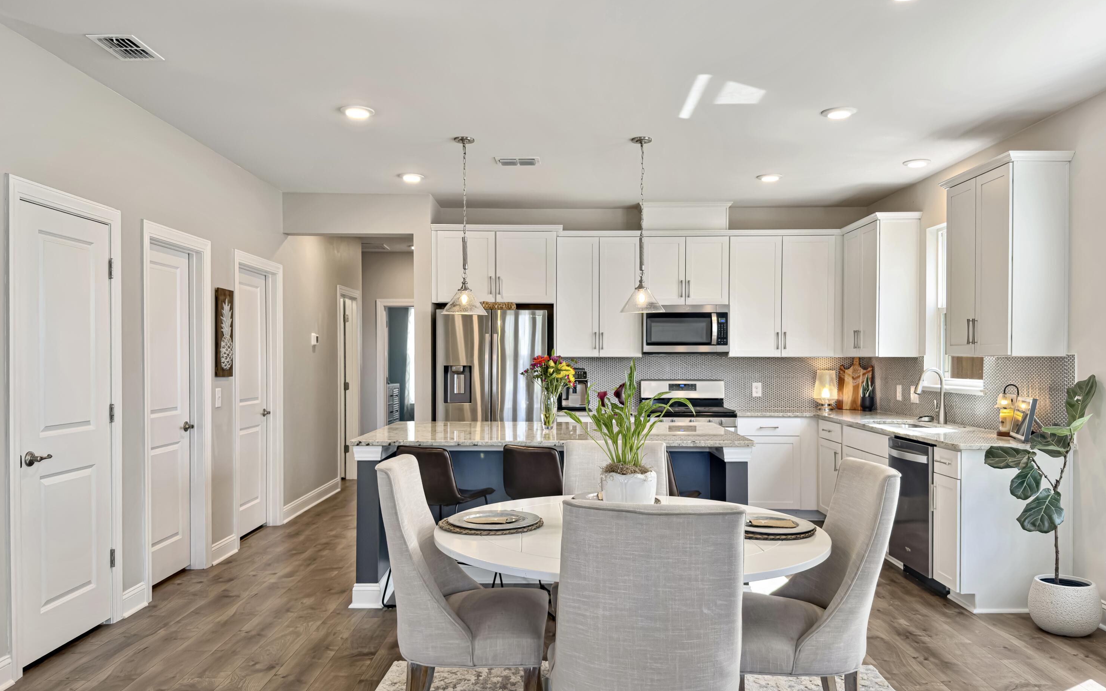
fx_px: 814
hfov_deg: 68.4
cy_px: 381
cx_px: 556
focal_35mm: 27
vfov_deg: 46.0
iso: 64
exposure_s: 1/125
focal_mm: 6.76
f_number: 1.8
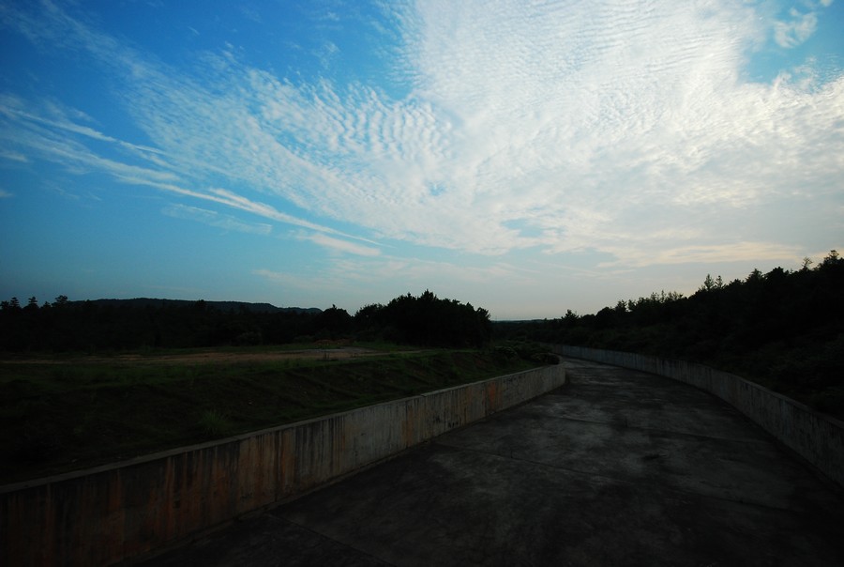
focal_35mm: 15
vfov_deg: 77.6
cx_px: 422
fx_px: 352
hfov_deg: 100.3
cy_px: 284
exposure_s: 1/500
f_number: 7.1
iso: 400
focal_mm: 10
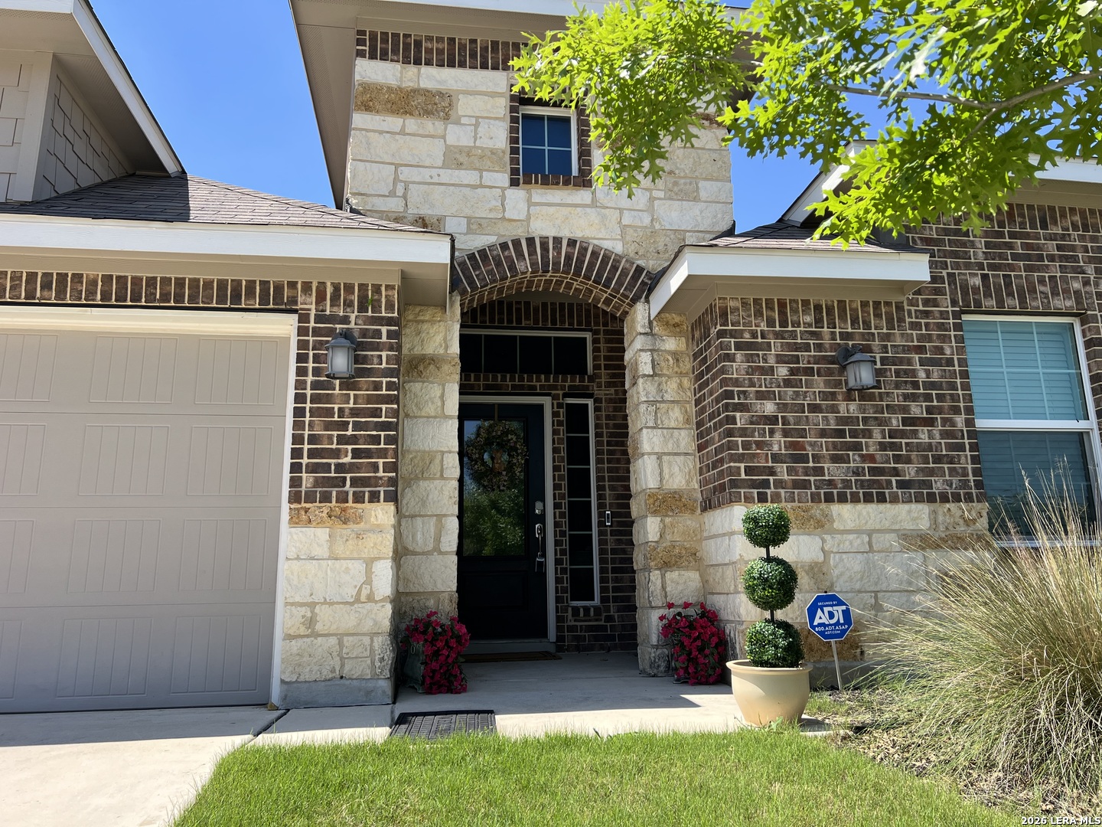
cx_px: 551
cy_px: 414
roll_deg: -0.5
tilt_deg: +13.5
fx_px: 828
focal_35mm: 26
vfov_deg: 53.1
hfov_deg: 67.3
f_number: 1.5
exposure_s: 1/1838
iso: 50
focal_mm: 5.7
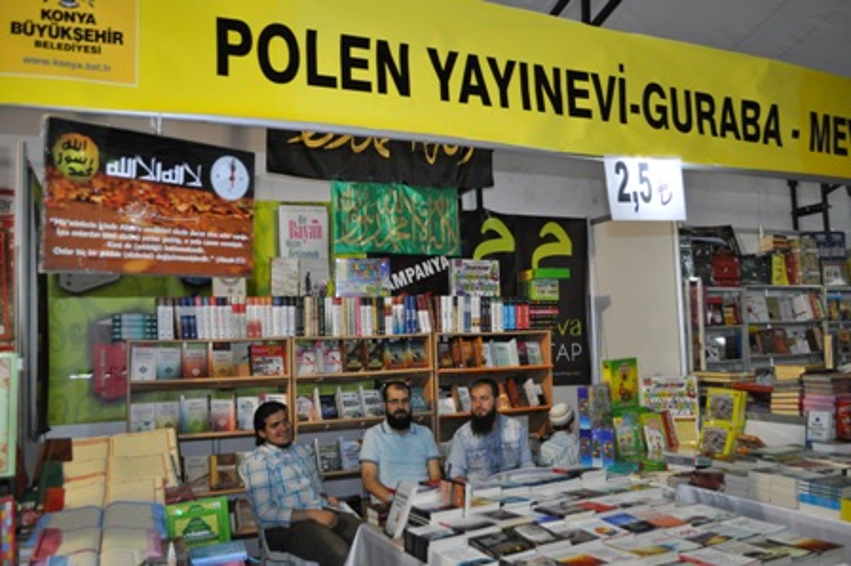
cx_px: 426
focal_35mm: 30
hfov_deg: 62.0
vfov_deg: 43.5
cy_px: 283
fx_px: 709
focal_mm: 20
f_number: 3.8
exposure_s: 1/80
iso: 800
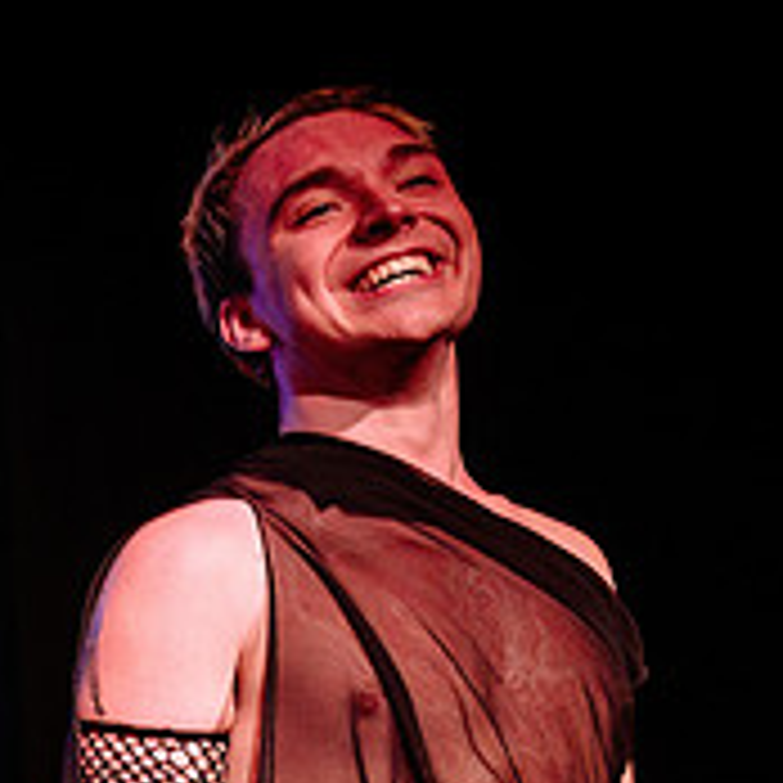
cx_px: -333
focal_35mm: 70
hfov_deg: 21.4
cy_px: 673
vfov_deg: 24.1
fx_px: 1791
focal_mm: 24
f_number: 2.8
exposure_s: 1/300
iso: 1250
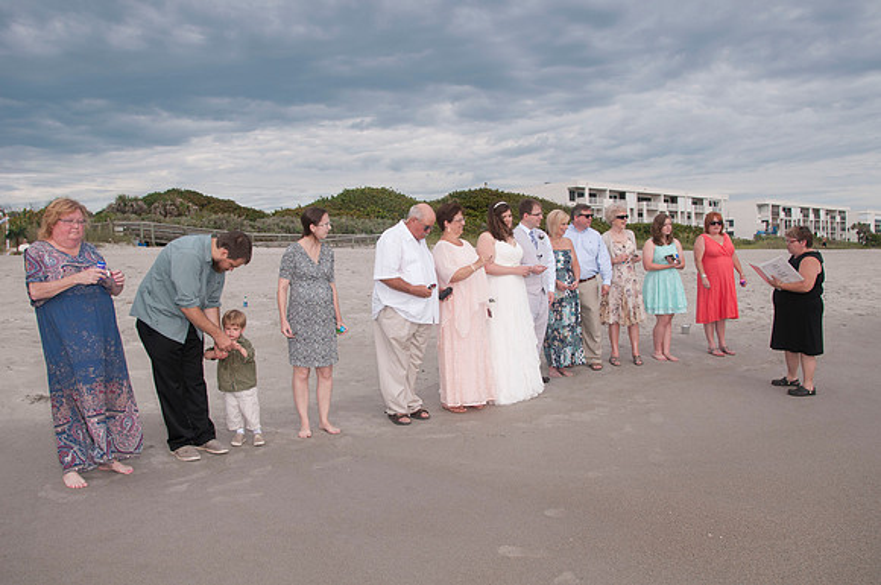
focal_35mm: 30
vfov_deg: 43.5
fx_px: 733
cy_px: 292
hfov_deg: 62.0
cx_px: 440
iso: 100
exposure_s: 1/250
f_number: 9
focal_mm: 20
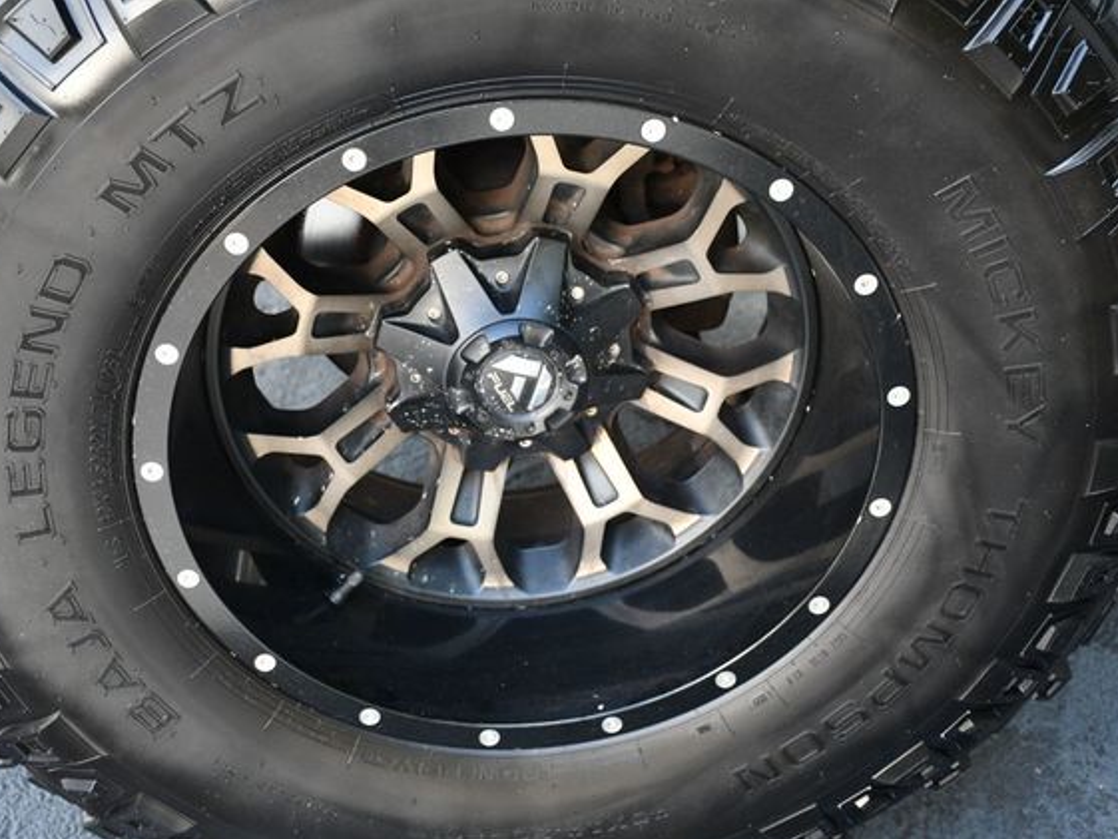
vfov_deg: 25.7
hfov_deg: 33.8
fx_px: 1841
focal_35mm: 57
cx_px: 512
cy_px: 422
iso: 720
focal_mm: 35
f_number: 4.2
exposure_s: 1/250
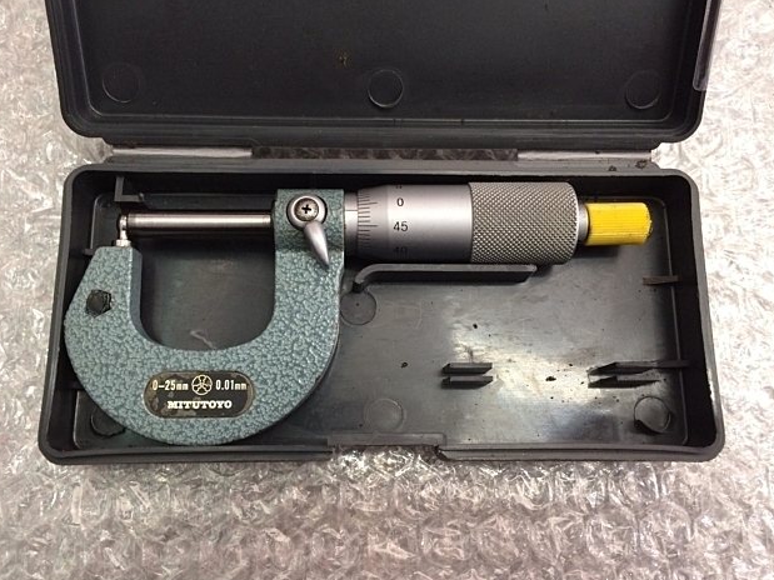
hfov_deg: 60.0
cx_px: 383
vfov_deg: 46.8
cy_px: 289
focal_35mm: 30
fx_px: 671
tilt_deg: -78.4
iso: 125
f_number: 2.2
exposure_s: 1/30
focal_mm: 4.15
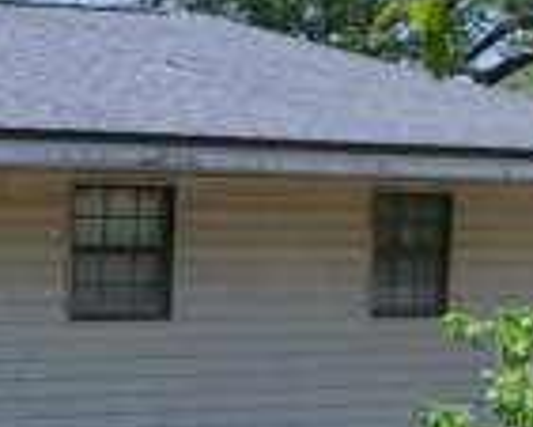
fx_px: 1847
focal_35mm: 117
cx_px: -680
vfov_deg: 13.0
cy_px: 452
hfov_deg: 13.1
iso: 100
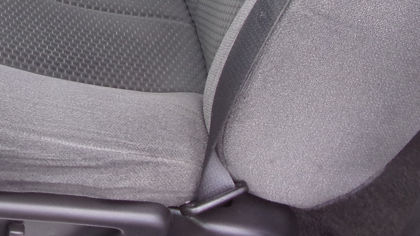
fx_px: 913
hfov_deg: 24.7
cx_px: -1
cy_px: -133
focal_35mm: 82
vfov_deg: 13.7
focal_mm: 5.1
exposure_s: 1/34
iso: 110
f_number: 3.9
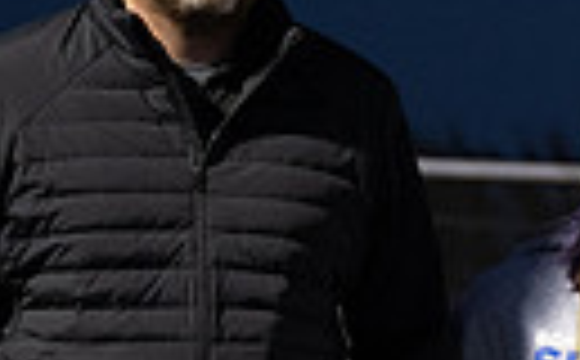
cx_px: 948
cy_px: 736
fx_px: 5031
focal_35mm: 319
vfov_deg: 4.0
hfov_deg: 6.5
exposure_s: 1/160
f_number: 3.2
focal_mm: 54
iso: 1600
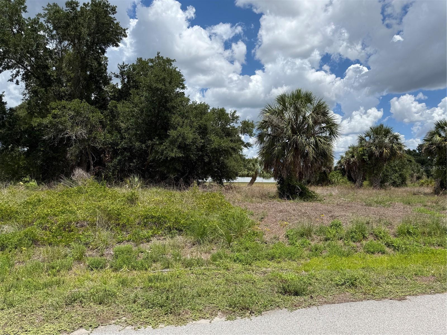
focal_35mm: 24
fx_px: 310
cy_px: 168
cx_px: 224
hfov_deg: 71.6
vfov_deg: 56.8
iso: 80
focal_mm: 6.76
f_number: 1.78
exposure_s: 1/6173
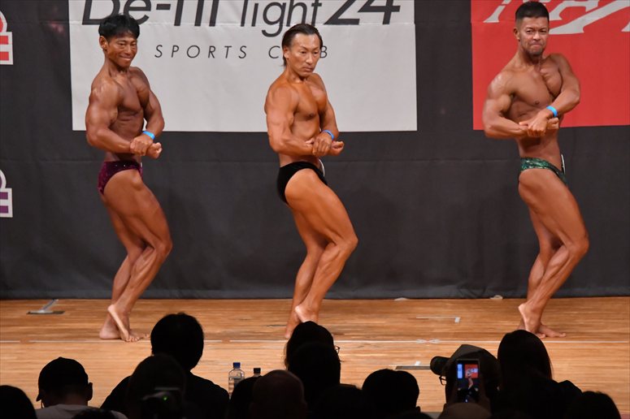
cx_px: 315
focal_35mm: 270
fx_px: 4723
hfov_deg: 7.6
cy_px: 210
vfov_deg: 5.1
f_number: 5.6
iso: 7200
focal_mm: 180
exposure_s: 1/400
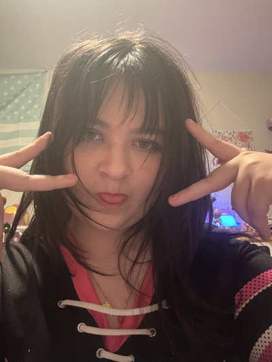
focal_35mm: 30
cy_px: 181
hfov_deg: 46.8
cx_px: 136
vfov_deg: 60.0
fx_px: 314
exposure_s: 1/15
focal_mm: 2.69
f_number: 1.9
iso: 640
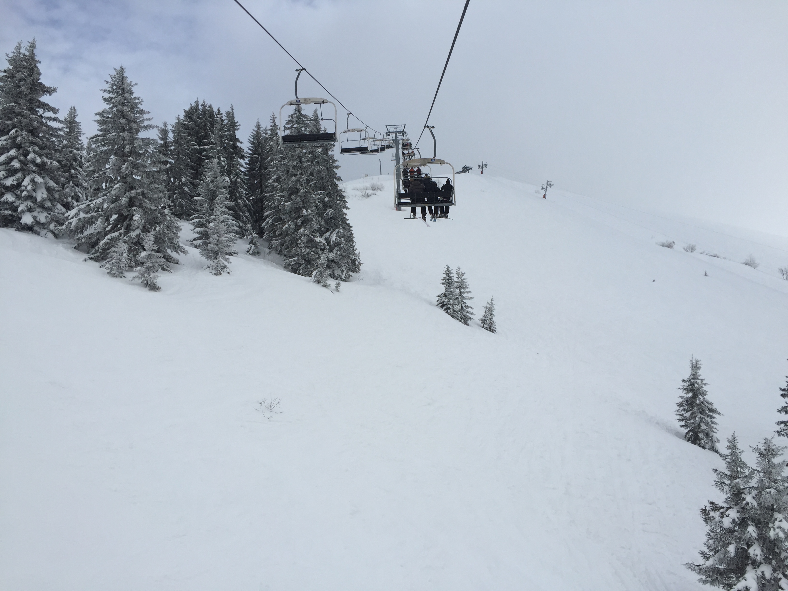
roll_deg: +3.4
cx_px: 394
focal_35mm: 29
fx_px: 660
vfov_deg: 48.2
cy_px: 296
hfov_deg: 61.7
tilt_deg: +9.9
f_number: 2.2
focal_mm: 4.15
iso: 32
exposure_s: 1/3300
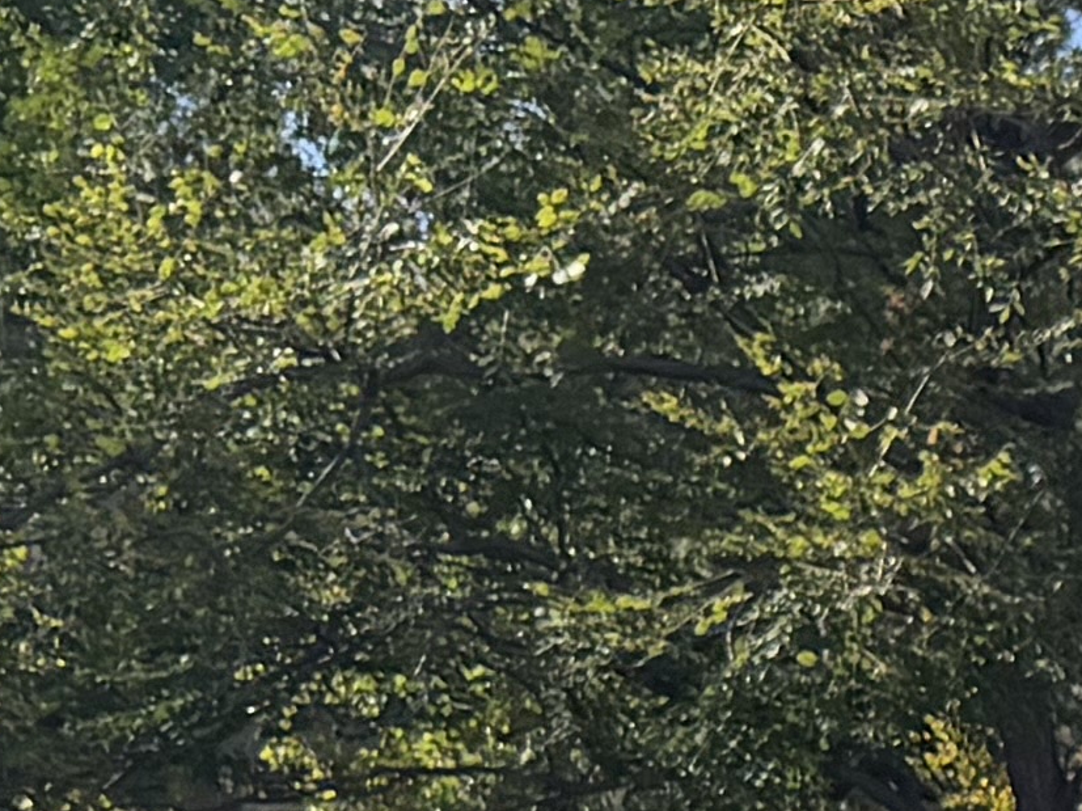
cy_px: 1558
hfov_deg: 10.5
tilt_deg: -7.8
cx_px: 2444
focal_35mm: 166
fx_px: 5187
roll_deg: -0.5
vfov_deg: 8.5
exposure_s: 1/2907
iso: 80
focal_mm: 6.76
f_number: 1.78
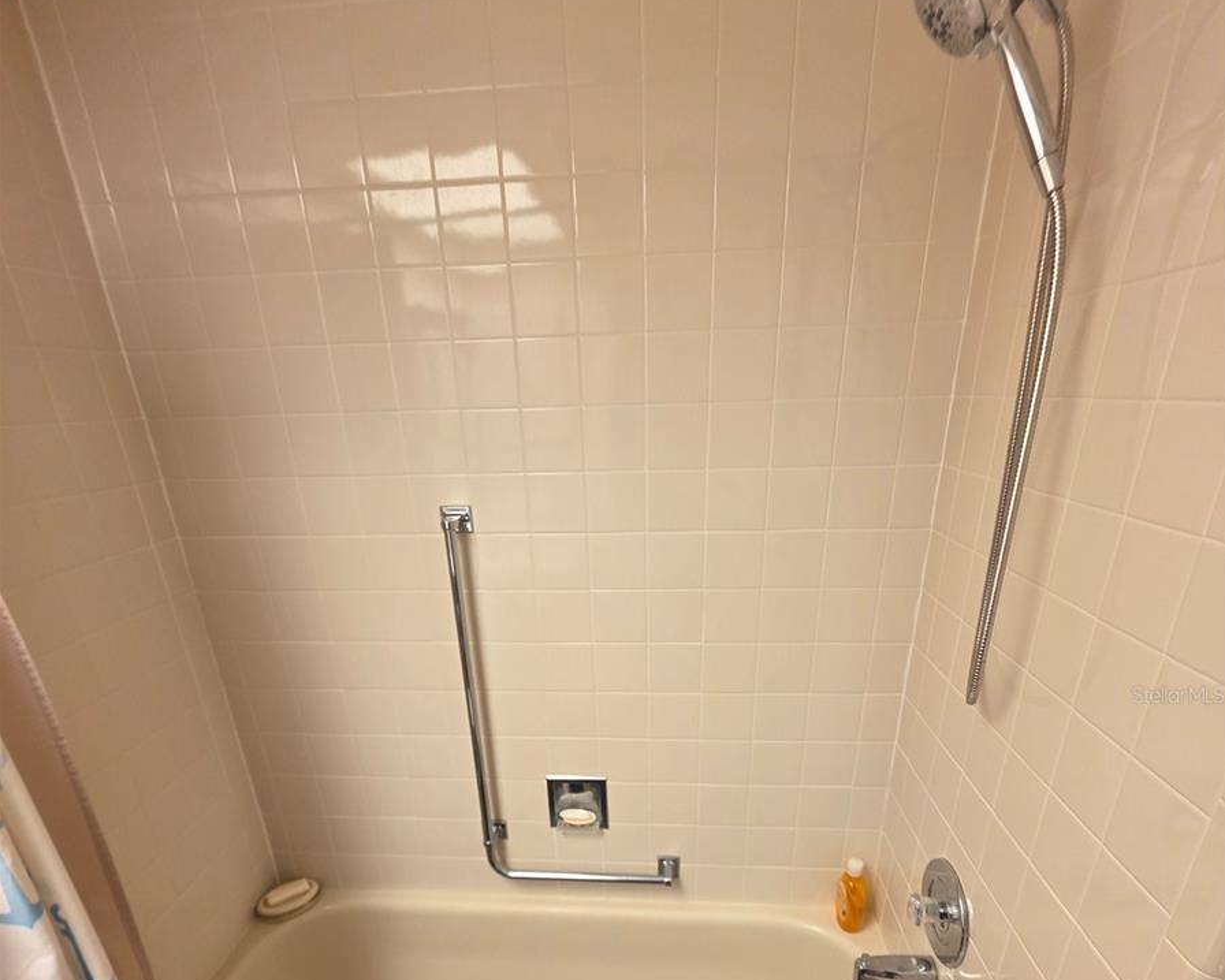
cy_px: 694
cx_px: 614
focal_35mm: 17
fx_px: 616
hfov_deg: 89.6
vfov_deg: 73.3
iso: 250
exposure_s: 1/60
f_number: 1.9
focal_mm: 2.2
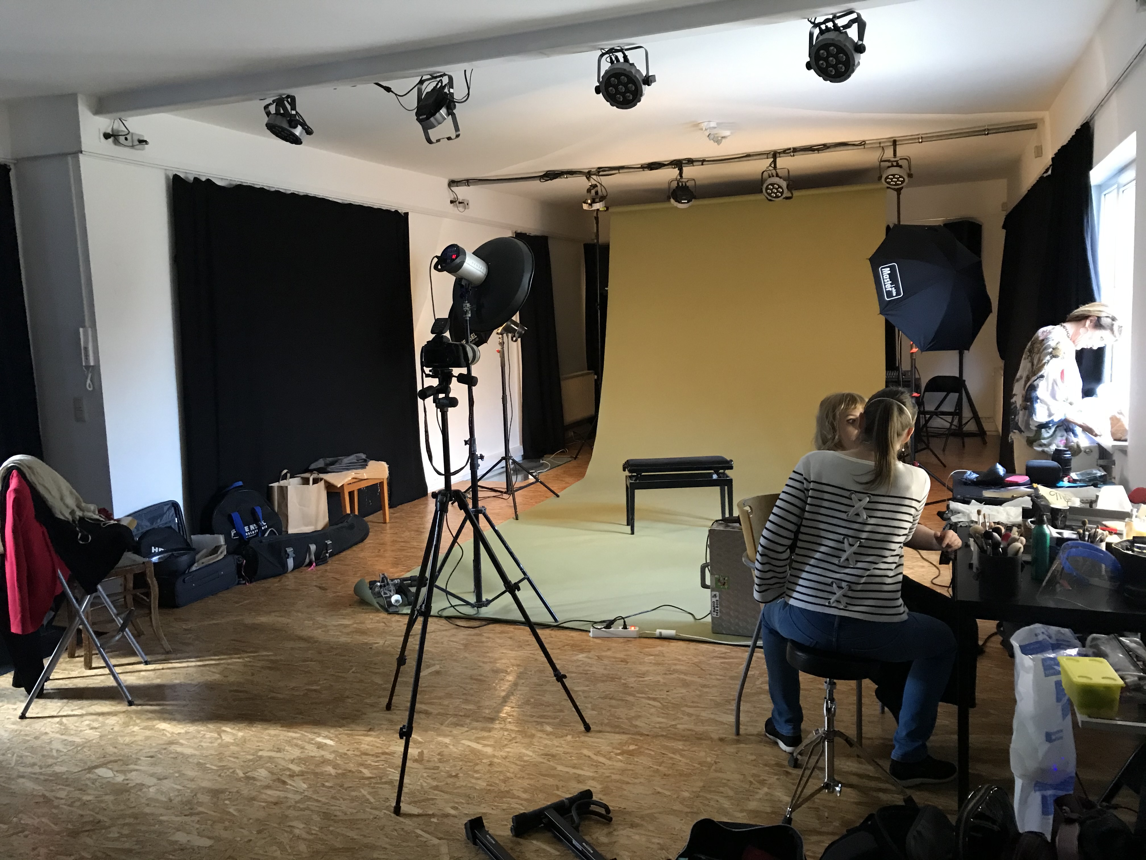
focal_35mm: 28
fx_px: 927
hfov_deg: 63.4
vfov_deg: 49.7
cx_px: 573
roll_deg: +2.3
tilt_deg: -7.3
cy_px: 430
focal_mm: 3.99
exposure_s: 1/13
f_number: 1.8
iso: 100
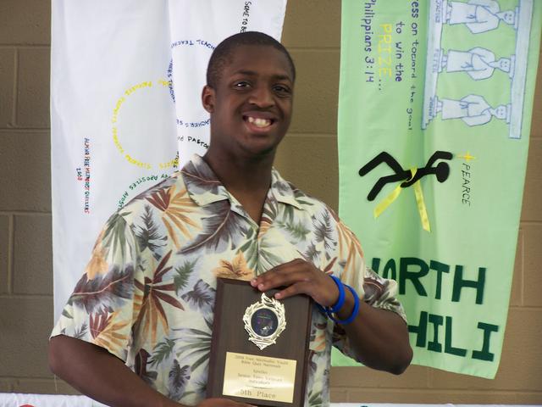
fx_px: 2286
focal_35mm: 146
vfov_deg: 10.2
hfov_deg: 13.5
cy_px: 204
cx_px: 271
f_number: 3.2
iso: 64
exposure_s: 1/4
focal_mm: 24.1
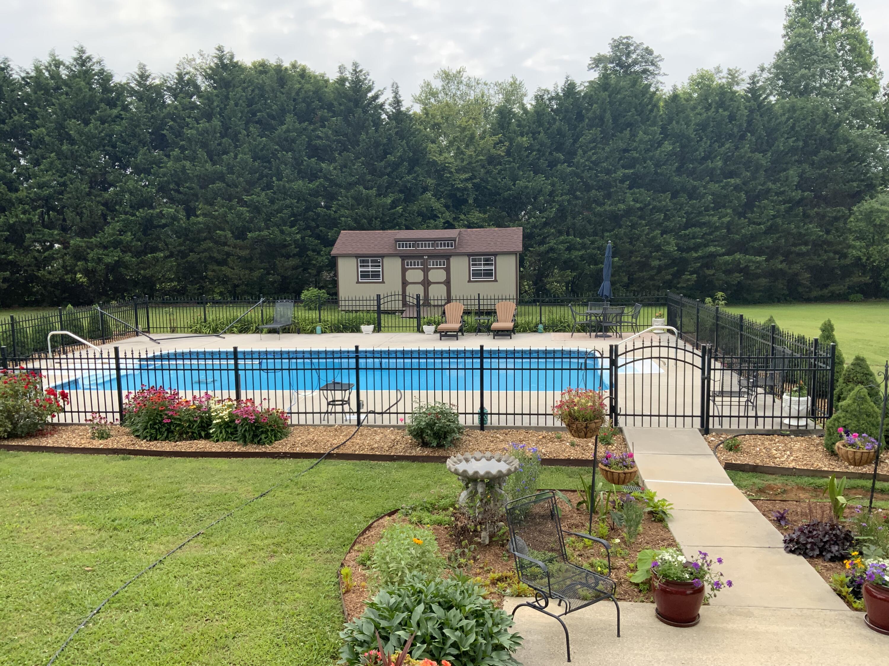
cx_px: 444
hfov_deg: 61.7
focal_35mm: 29
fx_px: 745
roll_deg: +0.5
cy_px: 333
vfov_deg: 48.2
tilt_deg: -6.0
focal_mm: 3
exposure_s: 1/749
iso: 16
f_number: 1.8
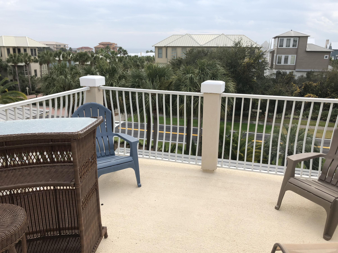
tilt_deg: -15.0
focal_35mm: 29
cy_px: 126
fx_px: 283
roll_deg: -0.2
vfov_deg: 48.2
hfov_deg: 61.7
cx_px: 169
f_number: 1.8
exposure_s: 1/1429
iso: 20
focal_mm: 3.99
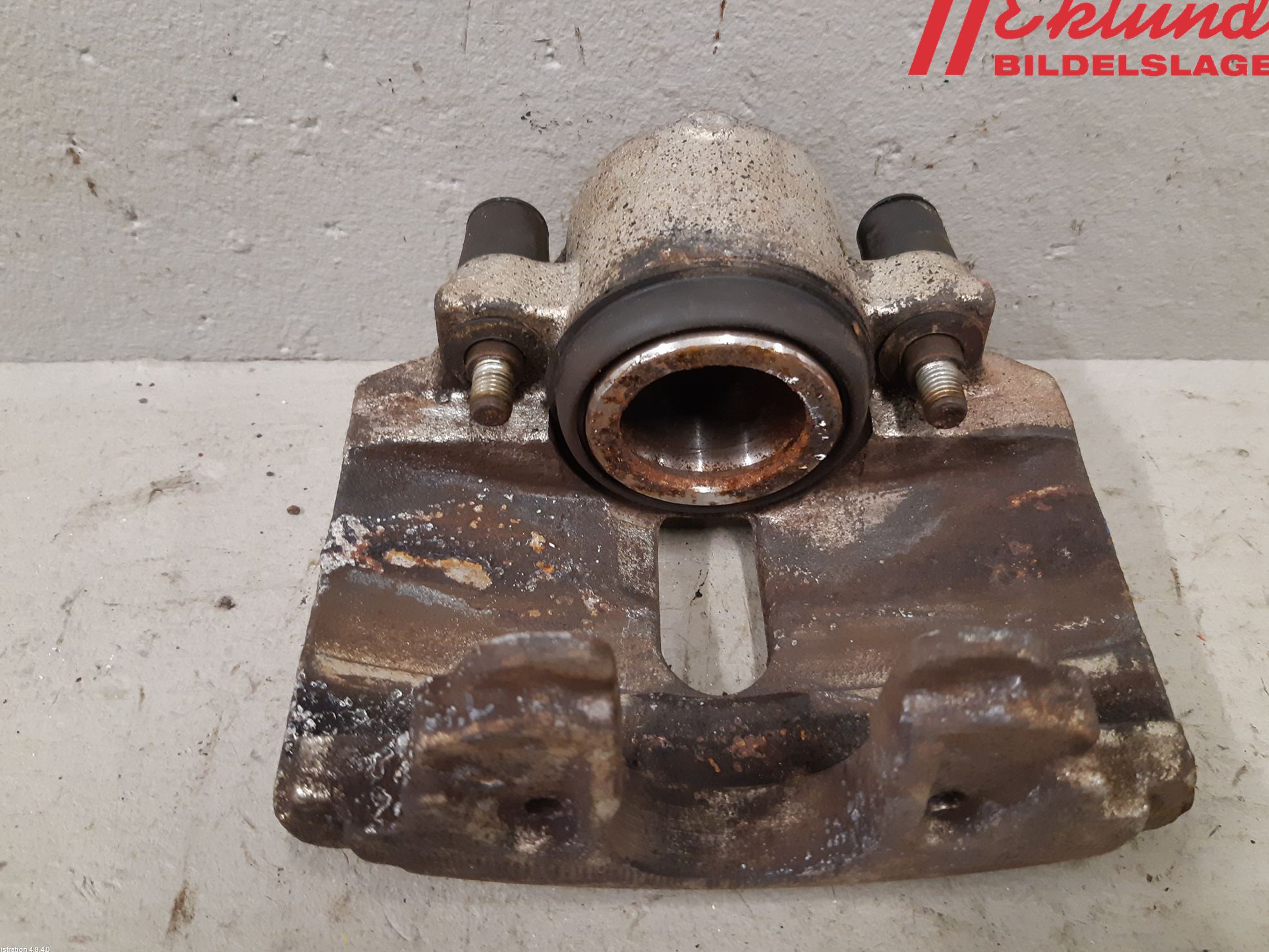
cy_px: 461
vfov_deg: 51.3
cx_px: 644
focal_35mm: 27
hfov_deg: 65.3
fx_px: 990
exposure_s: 1/50
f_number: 1.7
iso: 250
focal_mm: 3.93
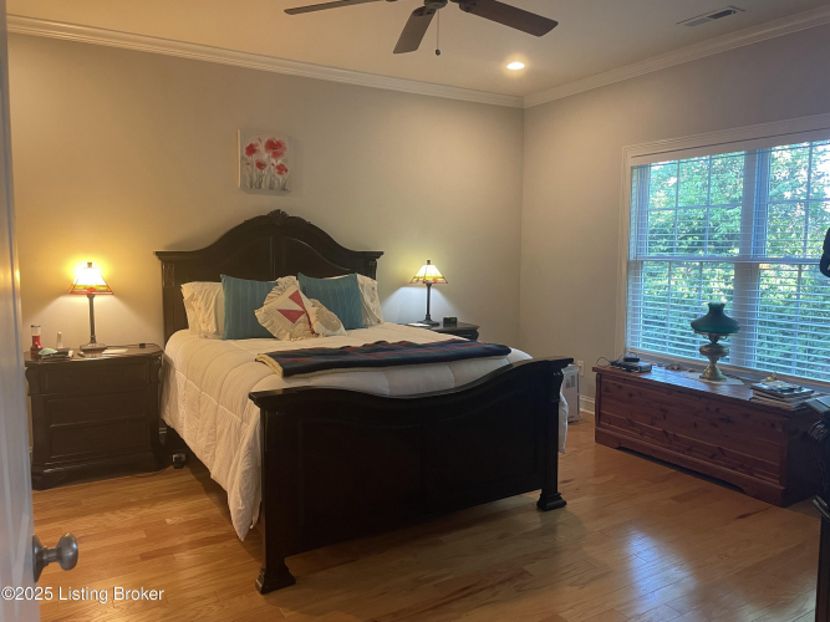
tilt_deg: -5.7
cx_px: 415
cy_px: 311
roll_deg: +0.1
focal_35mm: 26
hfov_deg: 67.3
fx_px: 623
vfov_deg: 53.0
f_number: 1.6
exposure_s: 1/60
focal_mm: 4.2
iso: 250
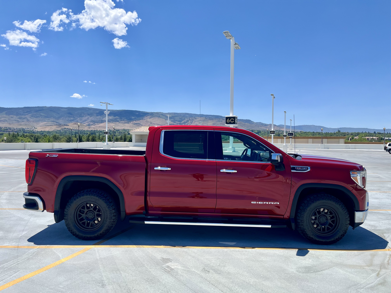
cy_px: 146
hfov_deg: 67.3
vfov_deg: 53.1
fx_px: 294
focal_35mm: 26
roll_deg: -0.1
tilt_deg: +2.7
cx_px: 196
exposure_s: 1/3413
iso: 50
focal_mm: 5.1
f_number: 1.6
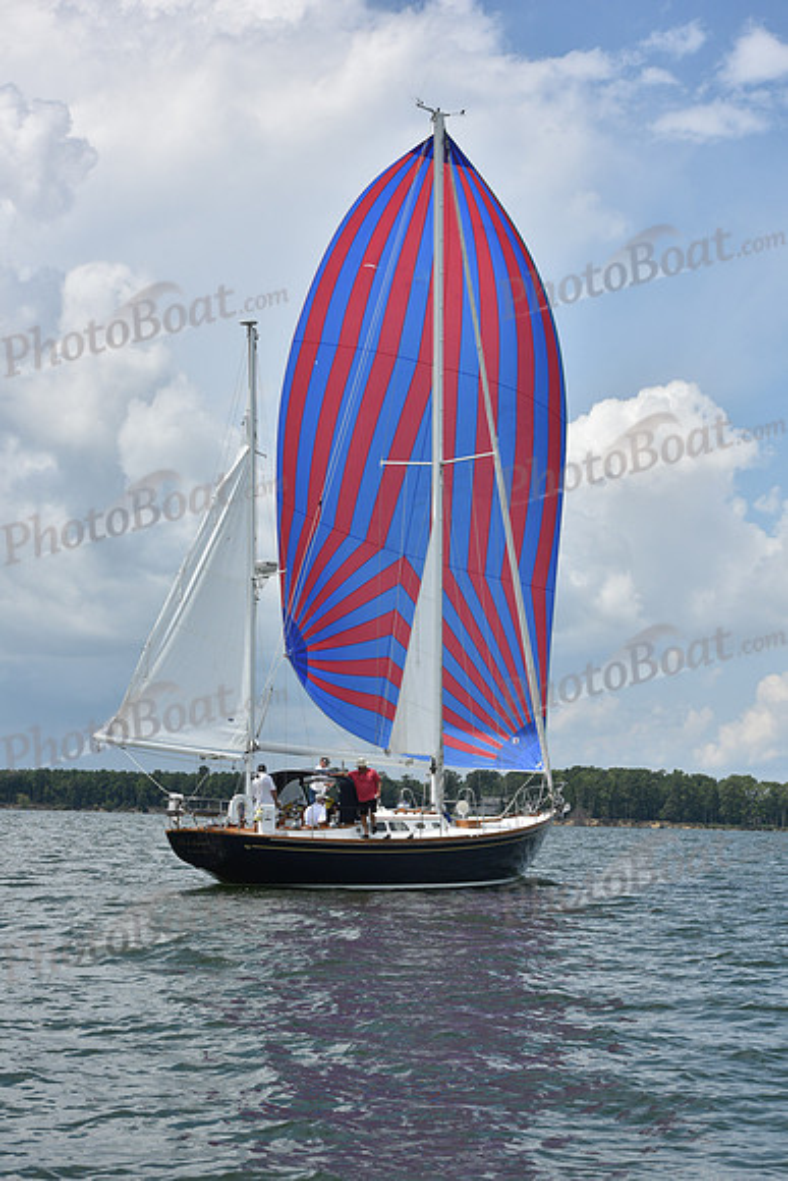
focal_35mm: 70
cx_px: 394
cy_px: 590
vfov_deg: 28.8
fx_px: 2297
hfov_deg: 19.5
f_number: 13
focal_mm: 70
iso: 320
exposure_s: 1/640
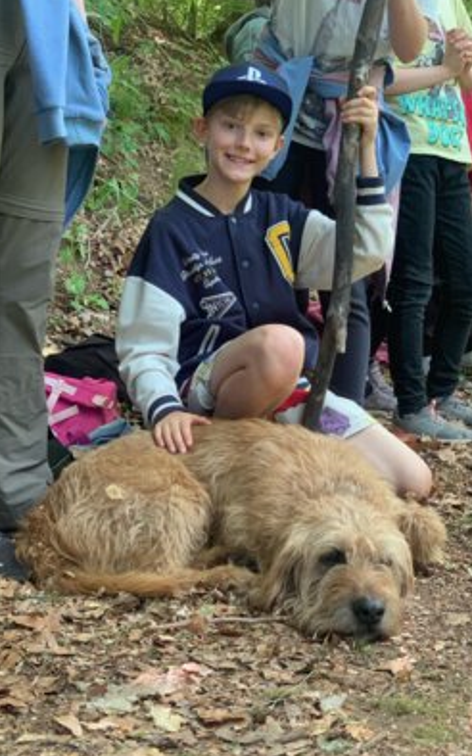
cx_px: 242
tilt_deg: -5.5
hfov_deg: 23.1
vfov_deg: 36.3
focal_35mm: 56
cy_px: 378
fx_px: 1153
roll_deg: +2.3
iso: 200
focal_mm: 6
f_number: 2.4
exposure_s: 1/60
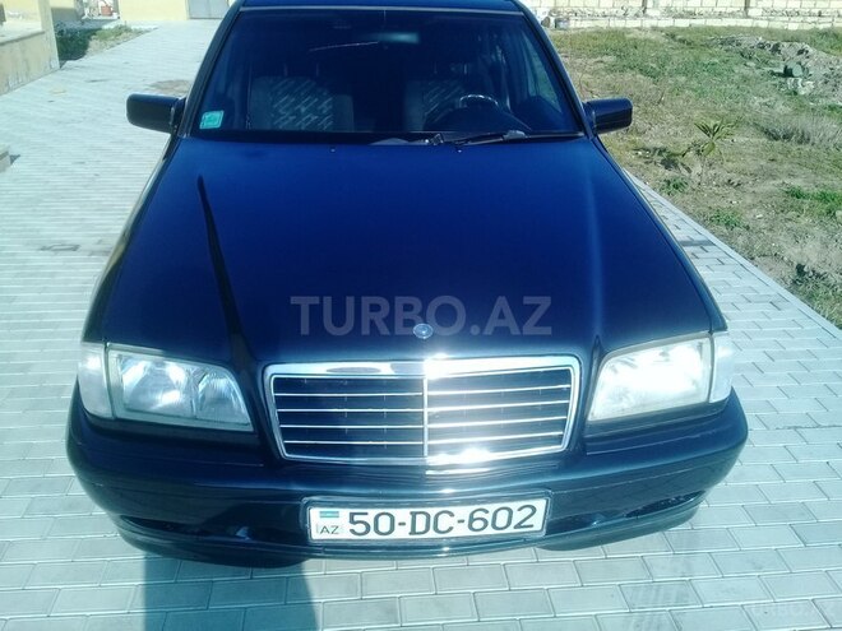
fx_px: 754
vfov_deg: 45.4
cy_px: 316
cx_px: 421
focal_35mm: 31
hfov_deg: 58.4
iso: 64
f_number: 2.2
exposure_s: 1/1076
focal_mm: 3.3
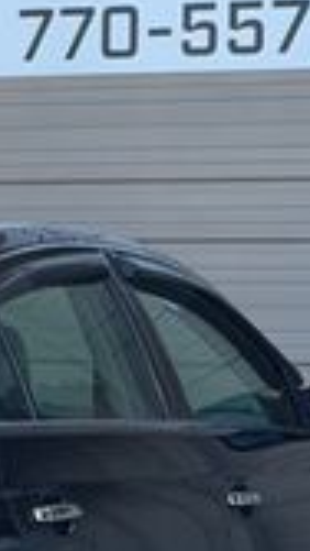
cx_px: -244
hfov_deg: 5.9
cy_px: 327
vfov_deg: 10.7
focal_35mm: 201
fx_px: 2936
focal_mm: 6.76
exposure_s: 1/1429
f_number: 1.78
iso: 64
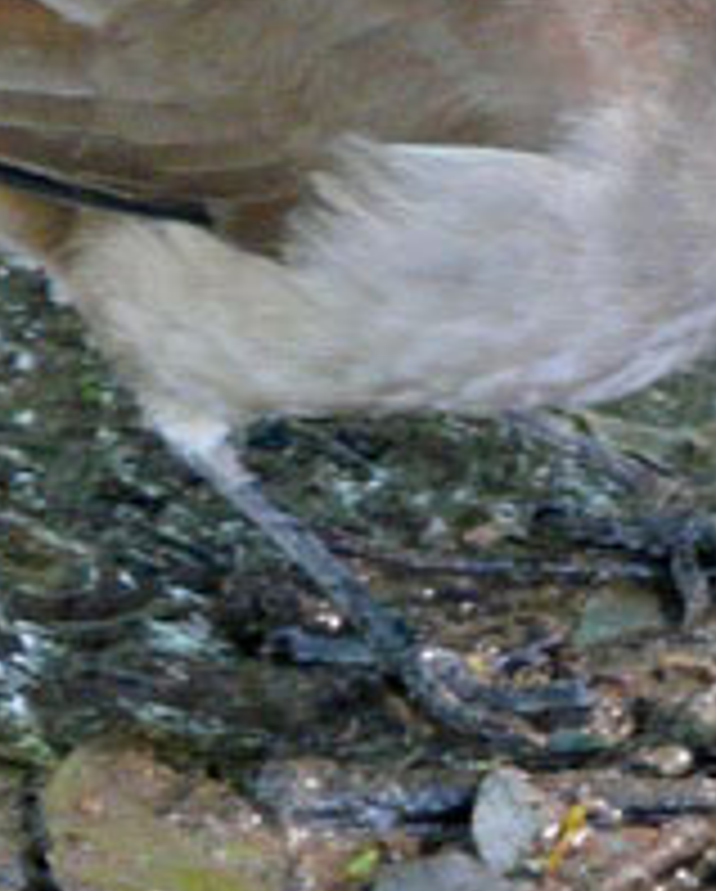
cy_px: 256
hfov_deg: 1.6
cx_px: 333
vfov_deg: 1.9
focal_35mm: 993
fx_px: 26243
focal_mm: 82.8
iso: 400
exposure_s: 1/60
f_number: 4.2
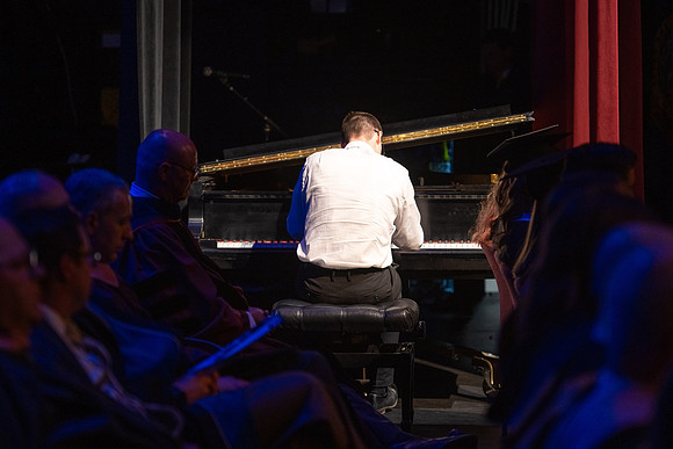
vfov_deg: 9.6
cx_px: 336
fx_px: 2667
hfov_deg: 14.4
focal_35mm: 143
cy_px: 224
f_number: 2.8
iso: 640
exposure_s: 1/400
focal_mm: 135
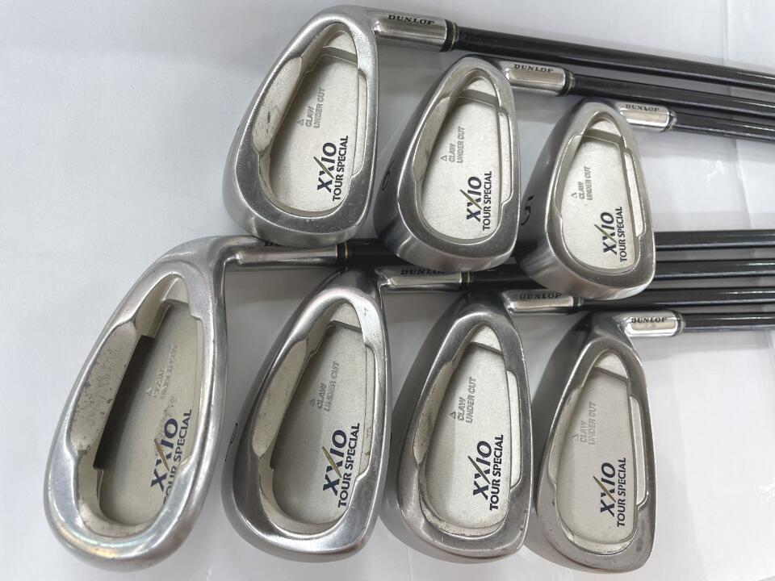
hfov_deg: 67.3
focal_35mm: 26
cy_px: 290
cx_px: 388
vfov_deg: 53.1
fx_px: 582
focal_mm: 4.2
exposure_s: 1/120
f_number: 1.6
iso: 100
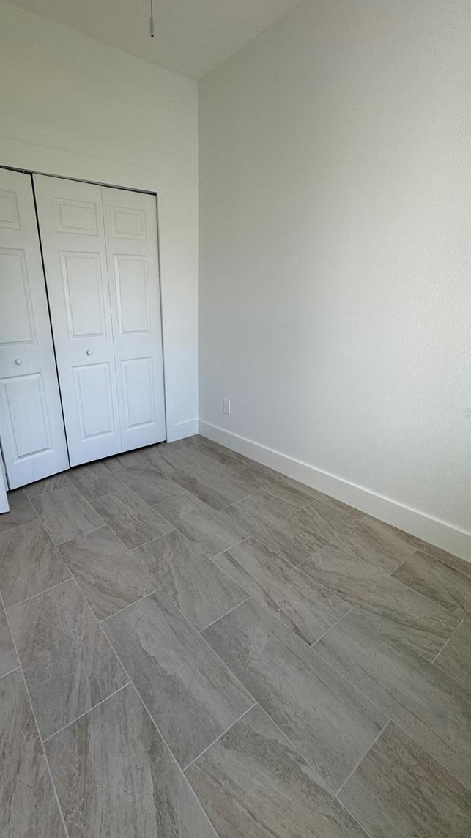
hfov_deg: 66.4
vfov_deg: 99.4
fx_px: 355
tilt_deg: -17.3
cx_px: 188
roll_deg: +1.0
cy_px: 413
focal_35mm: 16
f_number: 2.2
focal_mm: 2.22
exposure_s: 1/120
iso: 50
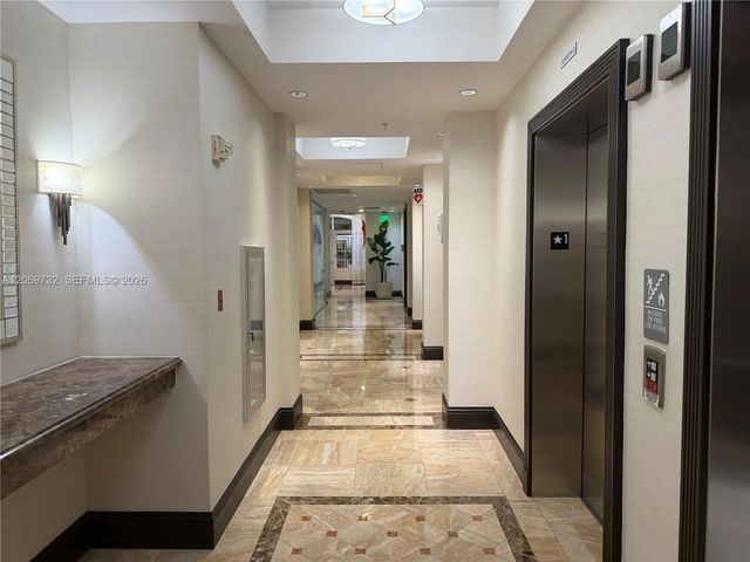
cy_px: 281
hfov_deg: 71.6
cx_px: 375
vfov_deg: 56.8
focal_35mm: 24
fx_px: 520
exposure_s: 1/120
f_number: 1.78
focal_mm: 6.76
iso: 200
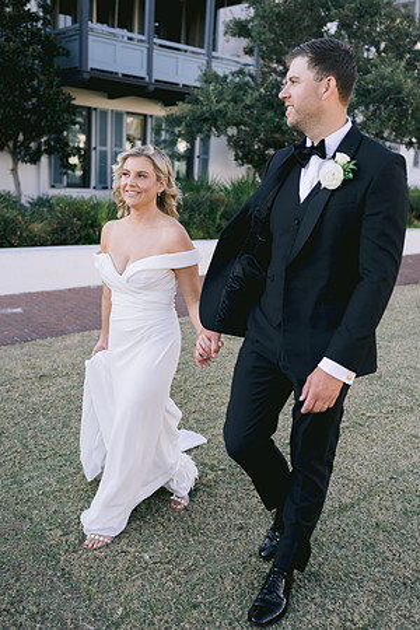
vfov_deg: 54.4
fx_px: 612
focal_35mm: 35
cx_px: 210
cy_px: 315
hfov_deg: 37.9
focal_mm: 35
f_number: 2.5
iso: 200
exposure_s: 1/800
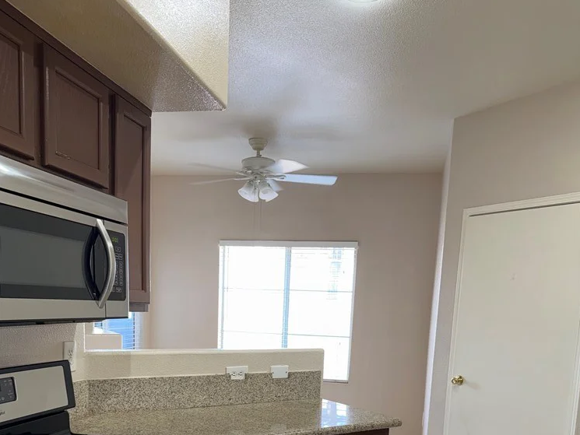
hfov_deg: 55.3
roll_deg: -3.2
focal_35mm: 33
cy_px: 380
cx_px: 286
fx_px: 553
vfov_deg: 40.2
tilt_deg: -7.8
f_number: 1.78
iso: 64
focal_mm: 6.76
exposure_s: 1/36
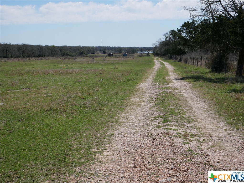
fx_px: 381
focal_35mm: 54
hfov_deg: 35.5
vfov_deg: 27.0
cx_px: 122
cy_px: 92
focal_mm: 27
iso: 200
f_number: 10
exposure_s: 1/400
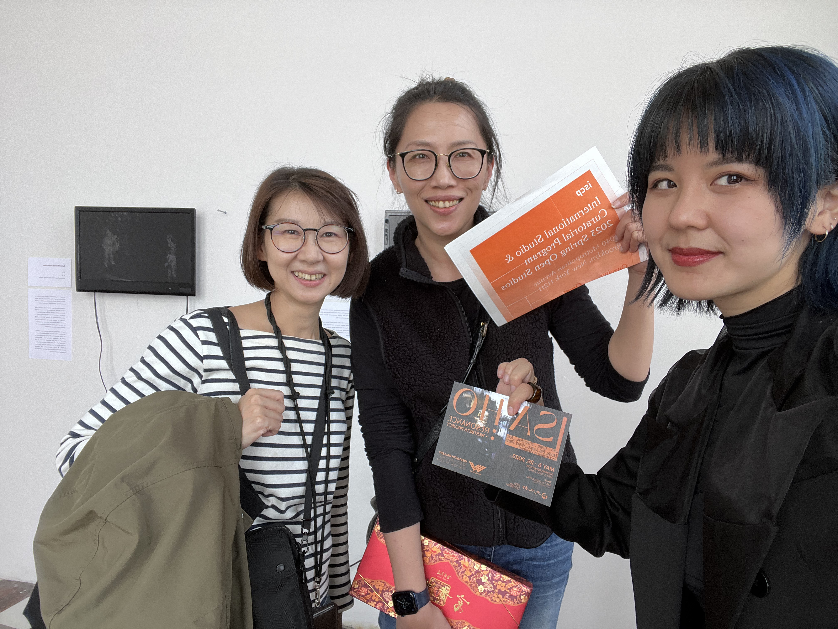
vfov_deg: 58.9
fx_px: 557
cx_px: 419
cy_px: 314
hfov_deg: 73.9
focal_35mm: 23
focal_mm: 2.71
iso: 40
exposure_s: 1/121
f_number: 2.2
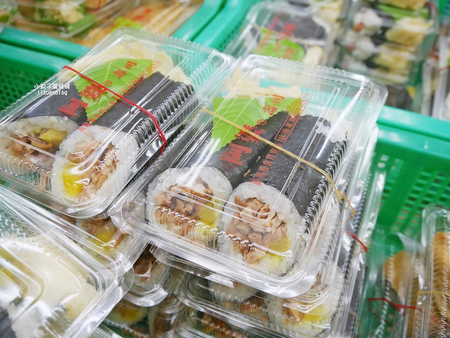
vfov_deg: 49.8
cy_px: 169
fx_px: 364
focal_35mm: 28
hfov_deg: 63.4
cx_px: 225
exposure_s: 1/60
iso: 320
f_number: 3.5
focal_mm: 14
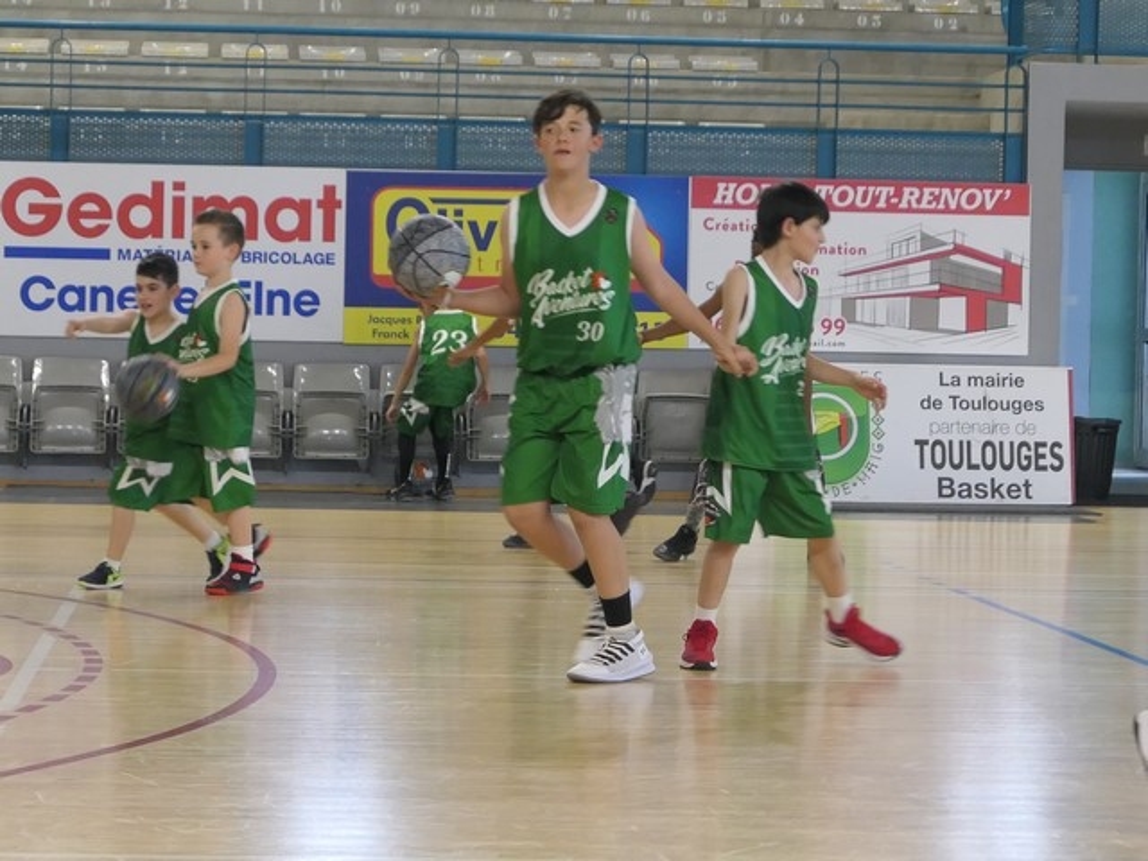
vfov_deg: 11.2
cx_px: 574
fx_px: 4378
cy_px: 430
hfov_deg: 14.9
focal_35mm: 132
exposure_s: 1/125
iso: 1000
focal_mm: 26.4
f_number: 2.8
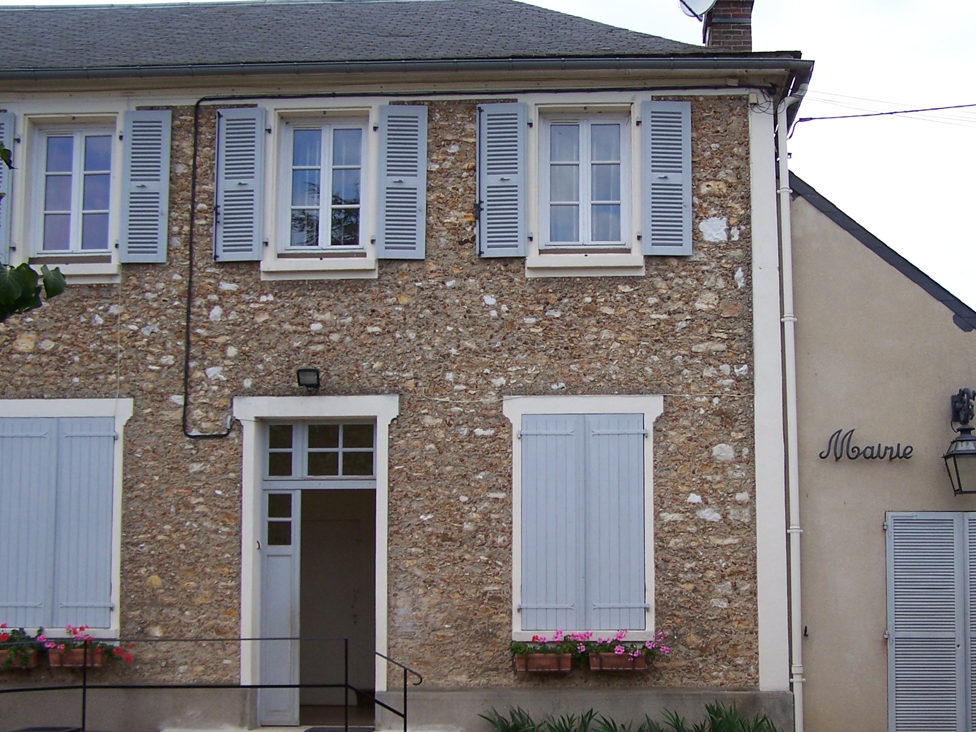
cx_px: 617
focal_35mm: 50
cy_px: 427
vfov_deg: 29.1
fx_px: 1410
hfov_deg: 37.9
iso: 80
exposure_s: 1/500
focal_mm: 6.3
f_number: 2.8
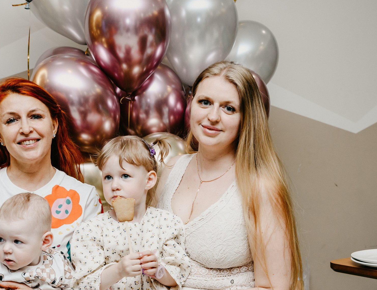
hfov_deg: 31.9
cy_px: 213
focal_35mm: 60
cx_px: 180
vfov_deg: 24.6
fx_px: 660
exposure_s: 1/160
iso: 125
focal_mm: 29
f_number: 3.5
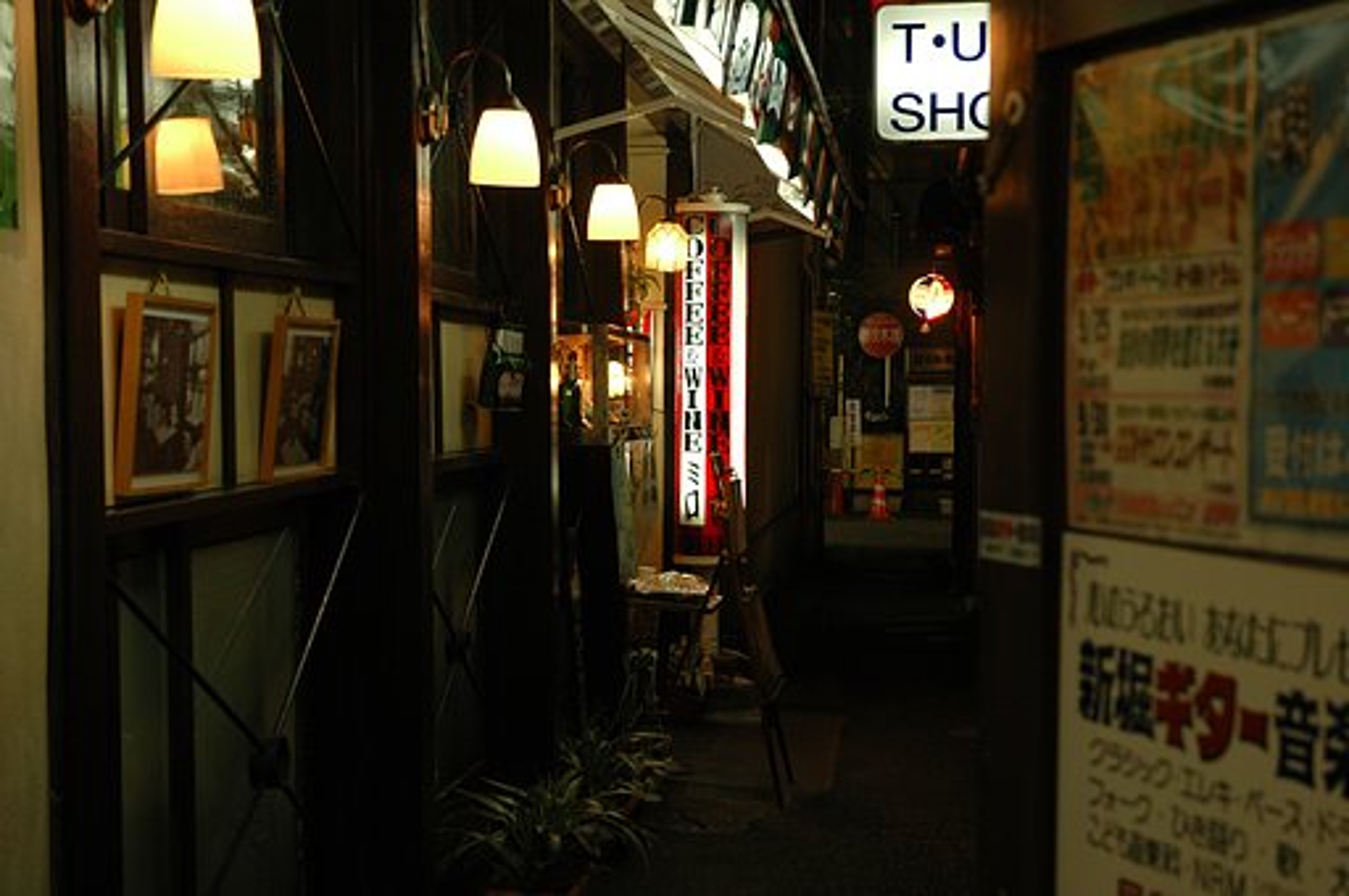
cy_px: 448
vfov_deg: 20.6
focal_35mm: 66
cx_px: 674
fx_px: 2470
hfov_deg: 30.5
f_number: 4.5
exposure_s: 1/20
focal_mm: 44
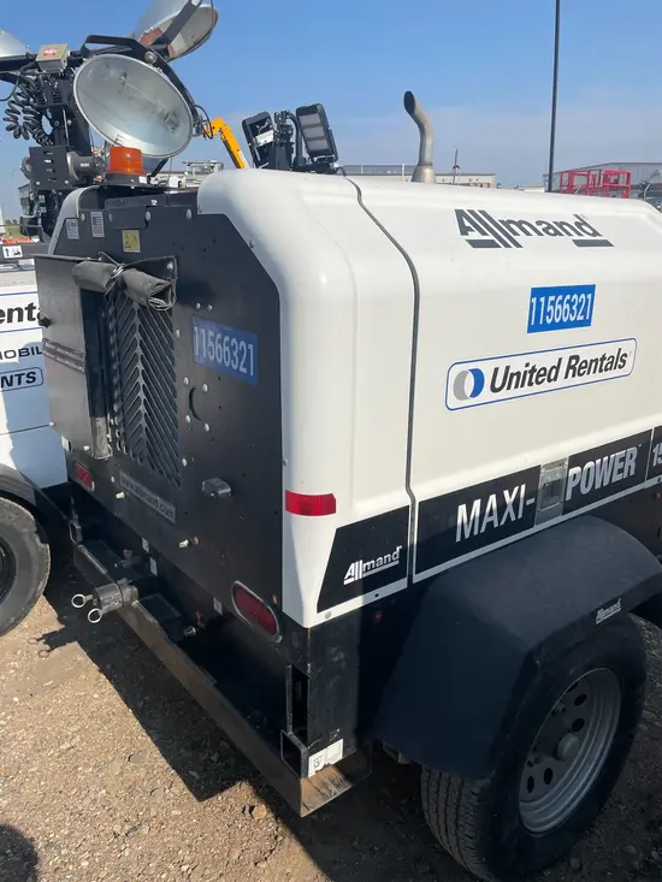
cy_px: 441
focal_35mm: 26
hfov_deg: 53.1
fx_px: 663
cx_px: 331
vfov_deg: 67.3
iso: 32
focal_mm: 4.2
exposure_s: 1/7299
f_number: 1.6
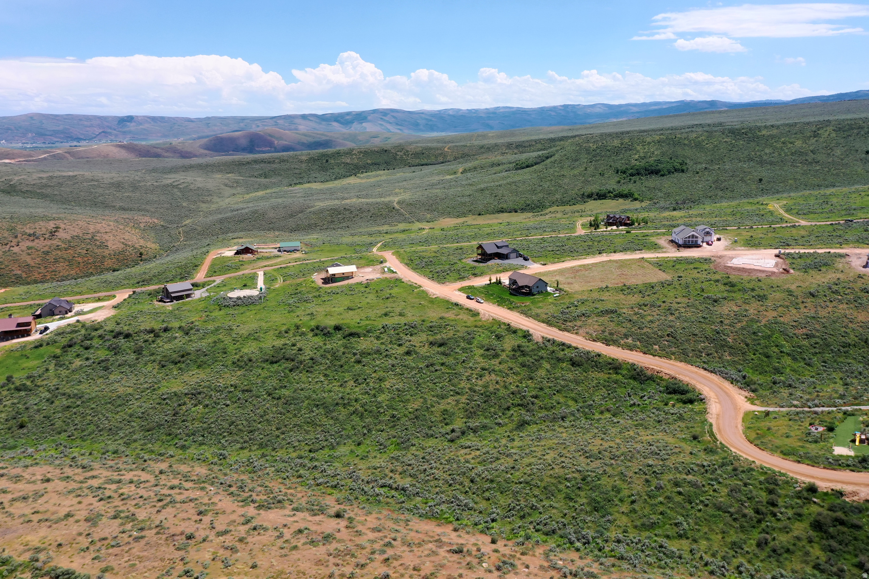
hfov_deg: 65.5
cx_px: 434
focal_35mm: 28
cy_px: 290
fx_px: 676
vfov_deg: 46.4
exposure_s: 1/500
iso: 100
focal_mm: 10.26
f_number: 5.6
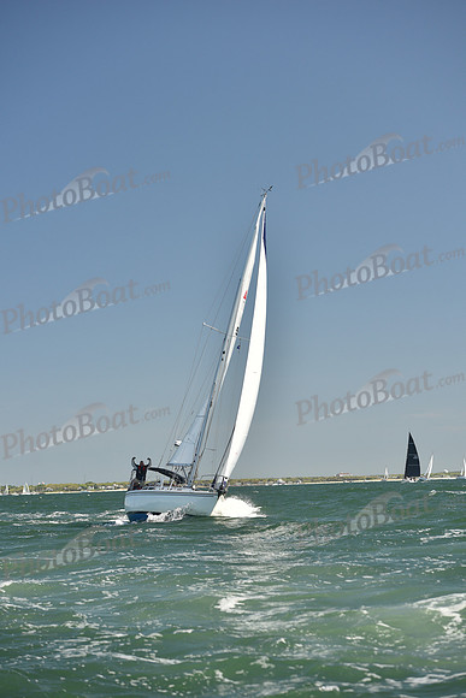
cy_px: 349
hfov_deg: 15.9
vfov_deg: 23.6
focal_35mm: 86
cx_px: 233
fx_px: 1669
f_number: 4
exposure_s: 1/800
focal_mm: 86
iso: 250
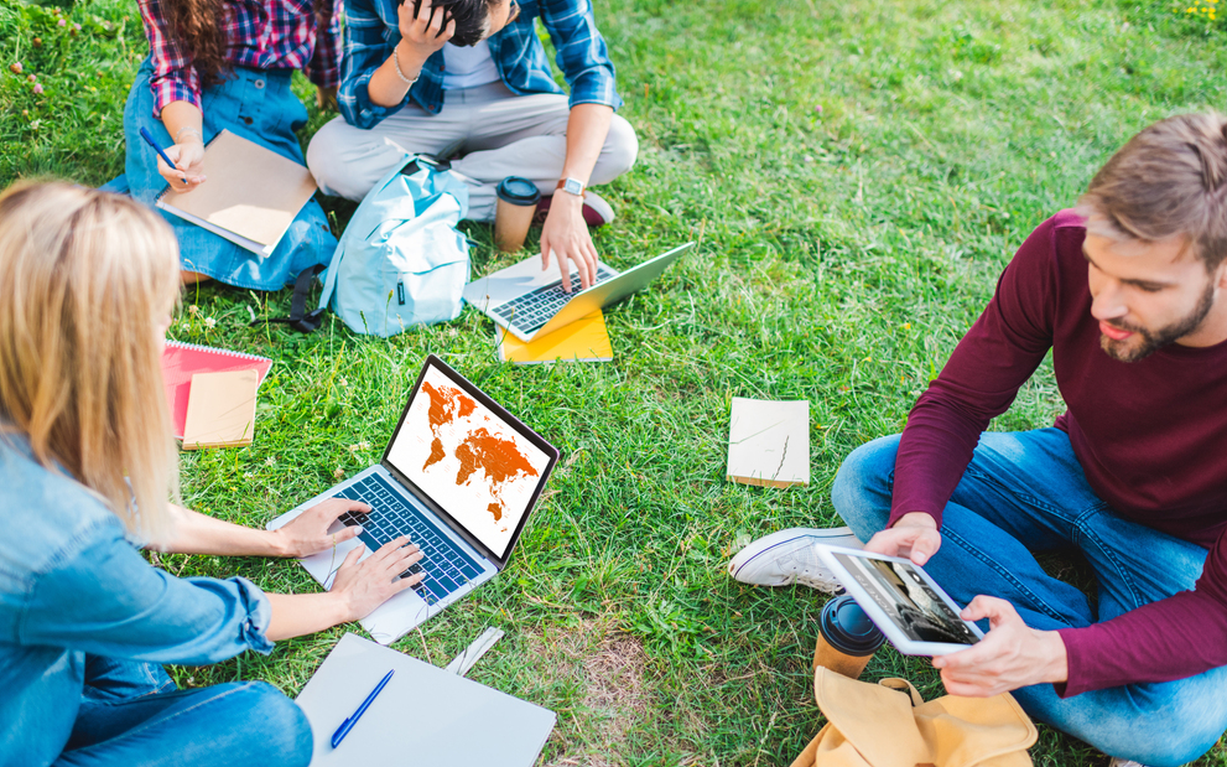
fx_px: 1204
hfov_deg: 54.0
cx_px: 615
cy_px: 376
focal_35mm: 36
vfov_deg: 35.3
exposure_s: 1/2500
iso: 400
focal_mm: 35
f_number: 2
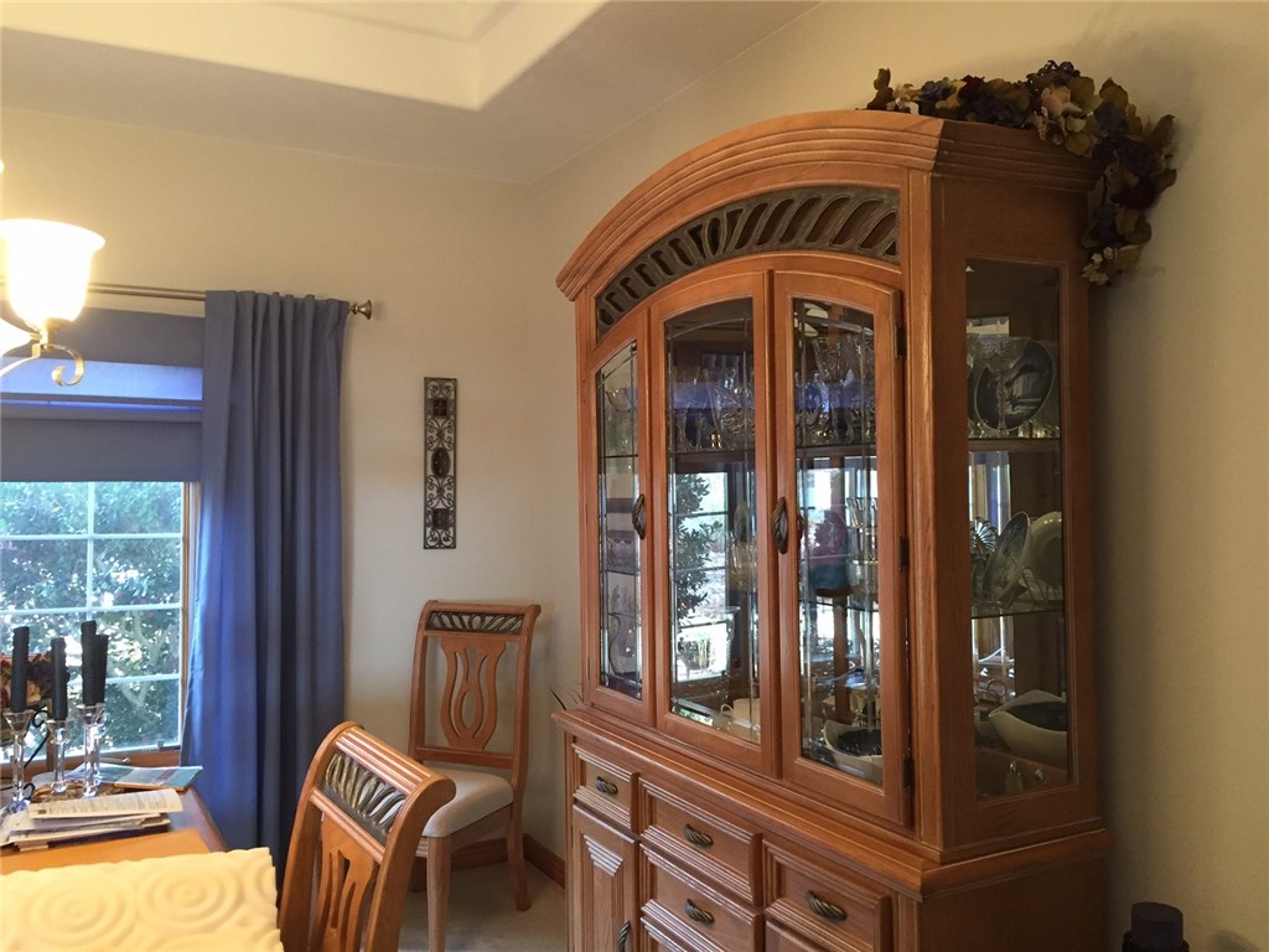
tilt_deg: +0.2
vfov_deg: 48.2
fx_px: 1063
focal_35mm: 29
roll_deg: -0.9
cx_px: 634
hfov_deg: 61.7
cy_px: 476
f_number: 2.2
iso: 160
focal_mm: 4.15
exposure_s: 1/30
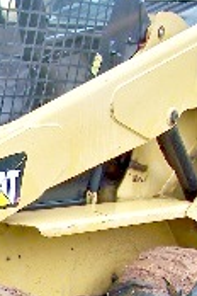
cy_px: 301
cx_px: -221
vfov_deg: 15.9
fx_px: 1034
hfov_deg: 9.9
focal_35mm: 126
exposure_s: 1/80
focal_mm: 5.85
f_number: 2.8
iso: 80
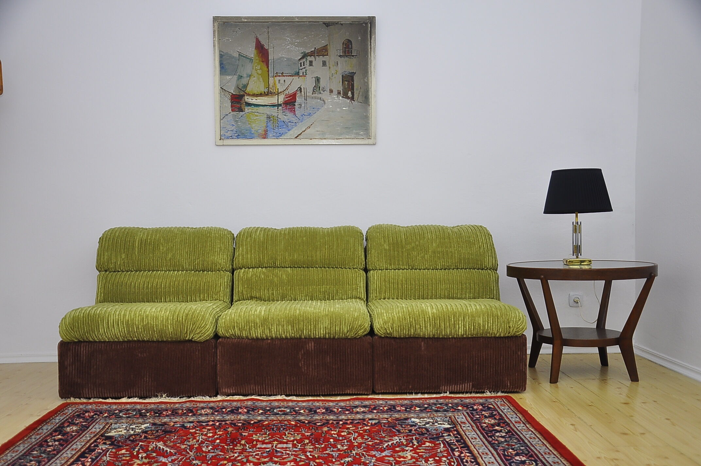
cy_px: 233
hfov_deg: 51.3
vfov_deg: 35.4
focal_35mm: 38
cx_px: 350
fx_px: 729
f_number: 4
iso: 320
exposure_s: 1/200
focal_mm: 25
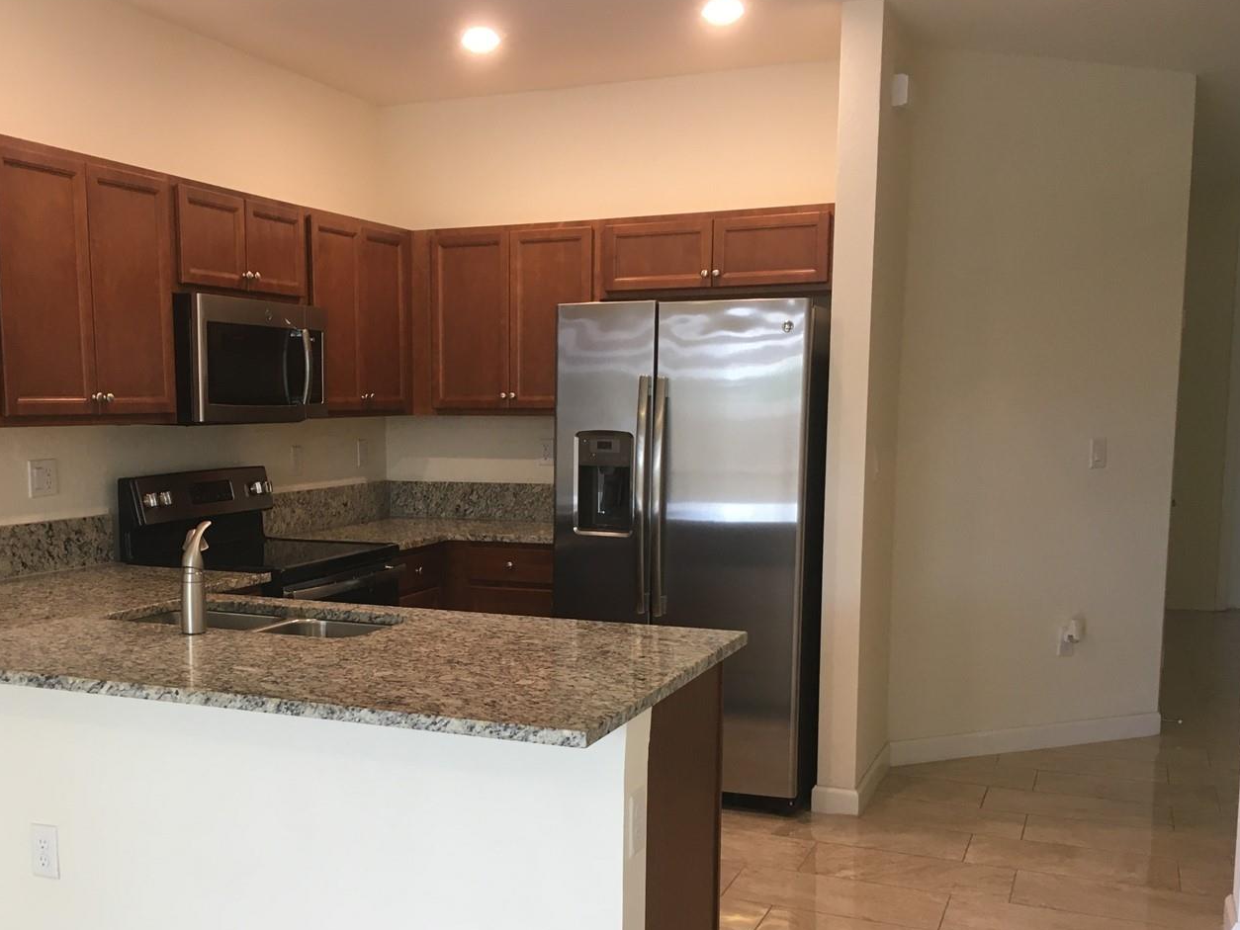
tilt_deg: -6.0
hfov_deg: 49.8
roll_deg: +0.4
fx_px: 1326
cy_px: 563
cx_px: 502
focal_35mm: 37
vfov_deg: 38.5
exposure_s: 1/30
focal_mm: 4.15
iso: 64
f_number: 2.2
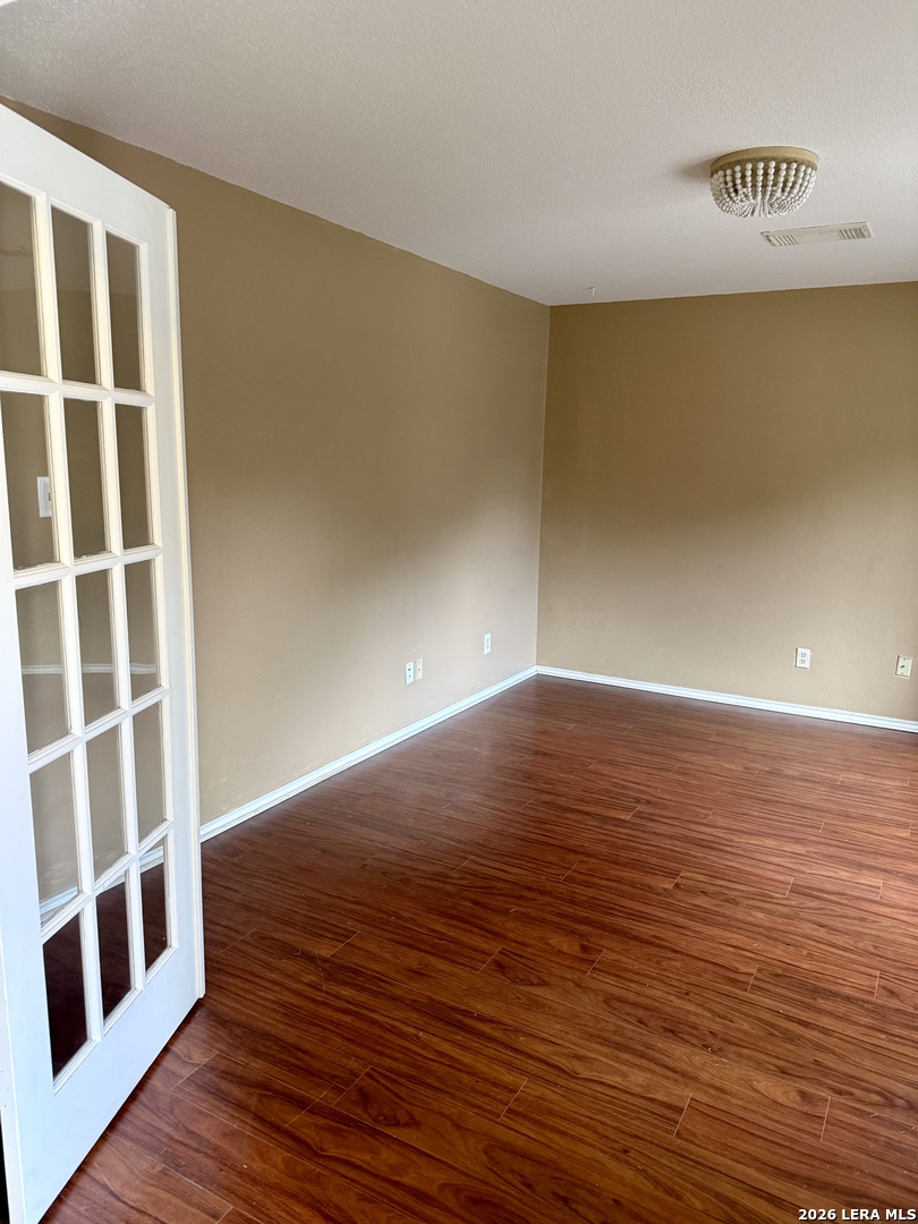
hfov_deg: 56.8
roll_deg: -1.4
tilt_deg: -10.3
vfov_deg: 71.6
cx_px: 459
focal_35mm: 24
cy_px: 612
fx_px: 849
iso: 320
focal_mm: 6.76
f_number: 1.78
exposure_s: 1/60
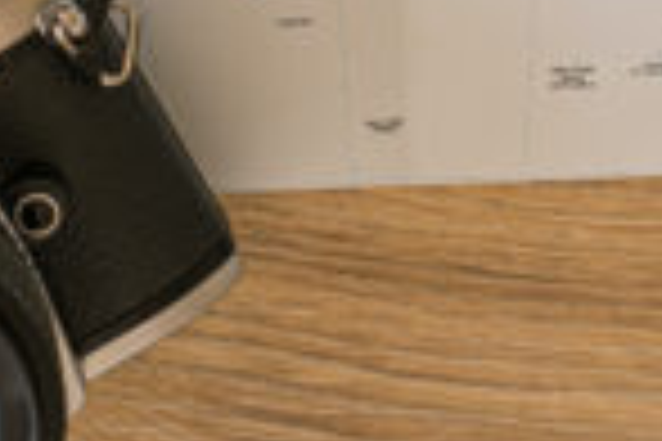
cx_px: 374
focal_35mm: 348
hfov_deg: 5.9
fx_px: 6399
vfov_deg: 3.9
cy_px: -466
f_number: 4
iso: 160
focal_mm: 50
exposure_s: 1/100
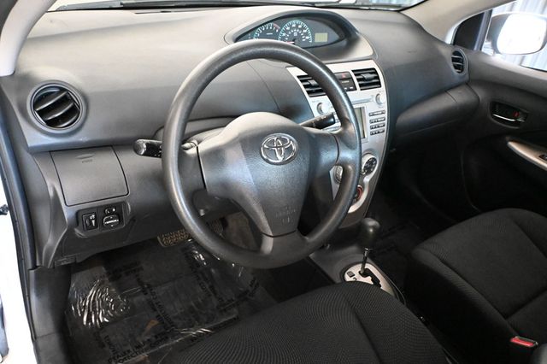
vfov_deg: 45.6
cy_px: 182
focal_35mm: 28
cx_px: 274
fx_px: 433
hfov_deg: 64.6
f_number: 3.8
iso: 9000
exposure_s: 1/60
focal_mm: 19
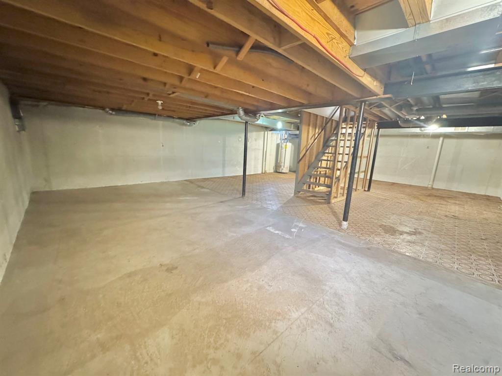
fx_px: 203
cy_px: 188
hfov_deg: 102.1
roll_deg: -3.1
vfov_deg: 85.7
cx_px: 251
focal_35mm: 14
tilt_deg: -12.6
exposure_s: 1/40
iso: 1250
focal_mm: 2.22
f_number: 2.2
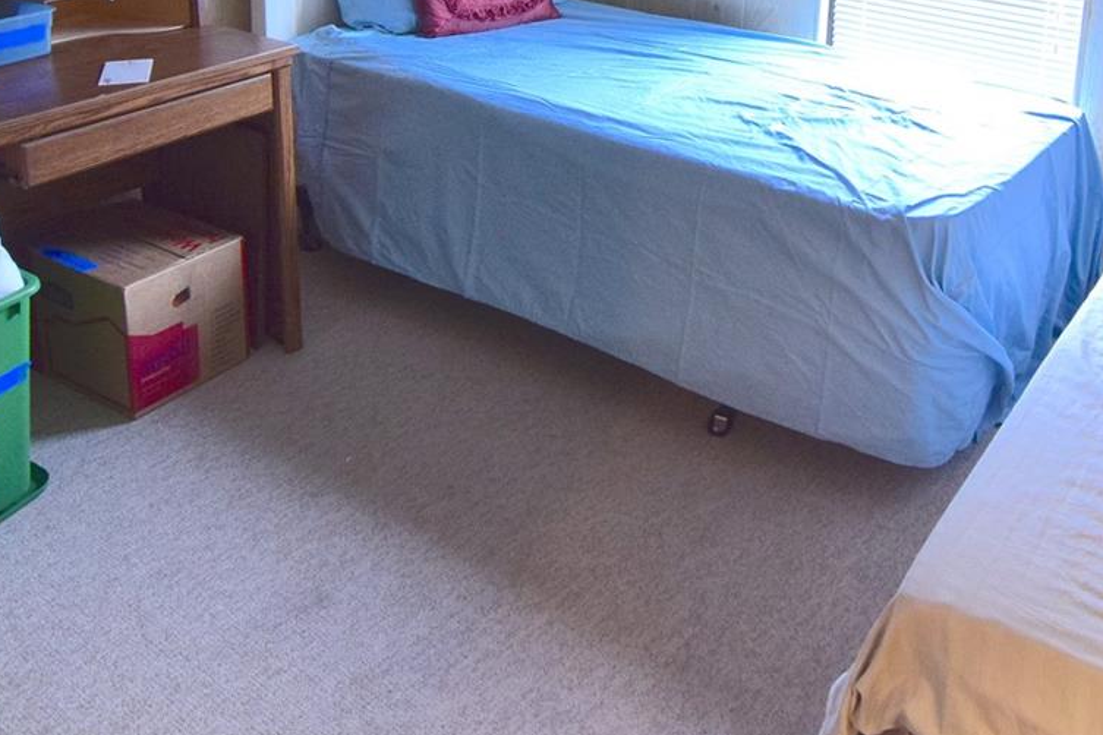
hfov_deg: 53.6
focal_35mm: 35
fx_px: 1074
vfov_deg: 34.4
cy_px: 3
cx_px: 708
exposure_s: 1/60
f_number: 8
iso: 1100
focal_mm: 11
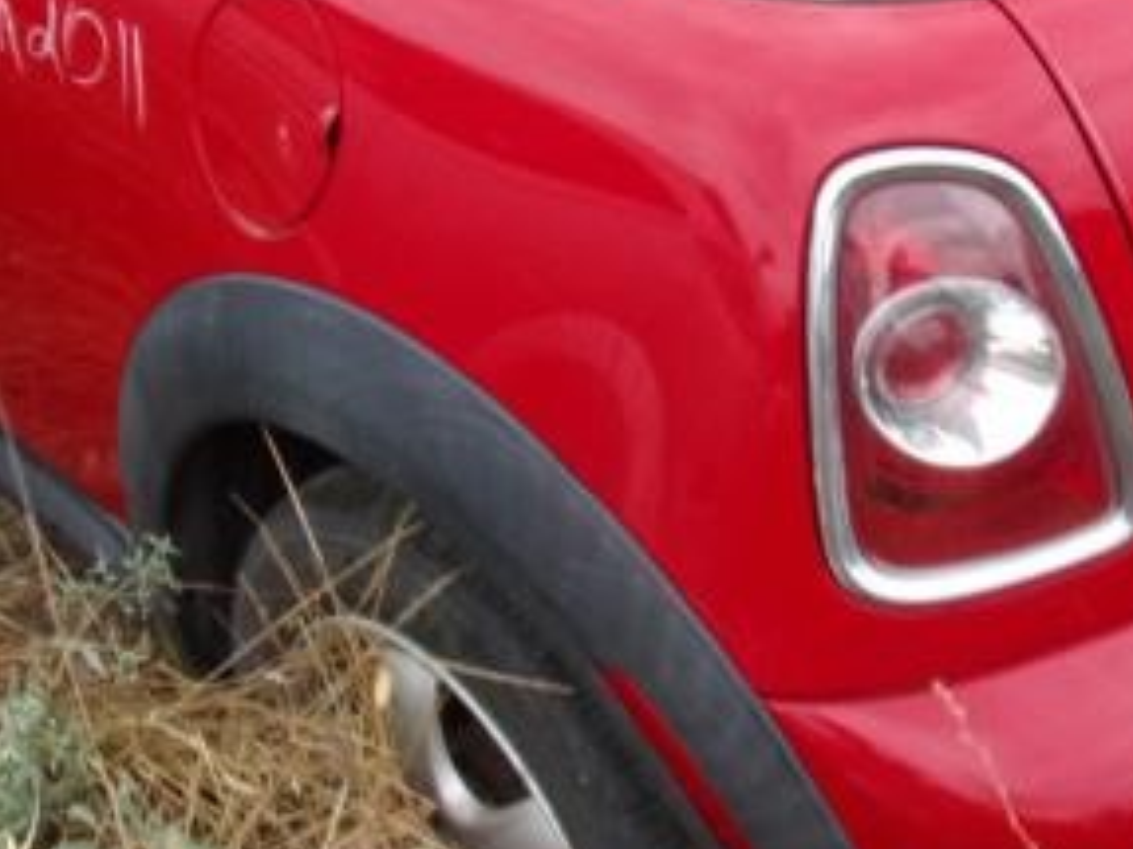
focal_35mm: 67
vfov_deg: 21.5
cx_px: 687
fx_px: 2192
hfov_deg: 28.9
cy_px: 130
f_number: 3.3
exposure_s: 1/56
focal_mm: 4.3
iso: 80
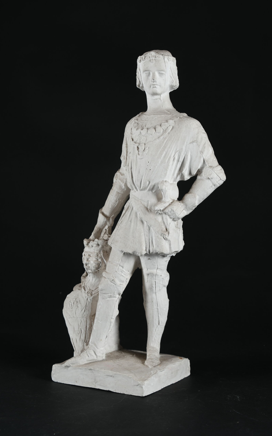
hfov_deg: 16.9
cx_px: 142
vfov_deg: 26.8
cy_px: 217
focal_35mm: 77
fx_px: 913
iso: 100
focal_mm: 50
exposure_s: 1/250
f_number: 8
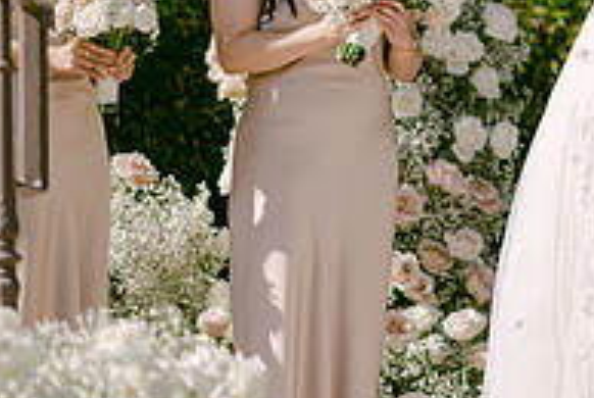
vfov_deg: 4.3
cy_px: -173
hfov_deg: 6.3
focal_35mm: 321
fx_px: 5305
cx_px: 879
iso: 100
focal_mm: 105
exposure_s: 1/10000
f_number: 1.4
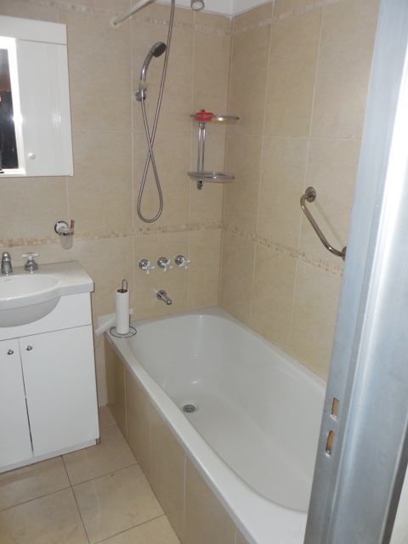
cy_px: 272
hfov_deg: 53.1
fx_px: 409
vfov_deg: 67.3
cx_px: 204
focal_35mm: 26
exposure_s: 1/25
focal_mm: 4.6
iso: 200
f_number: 3.5
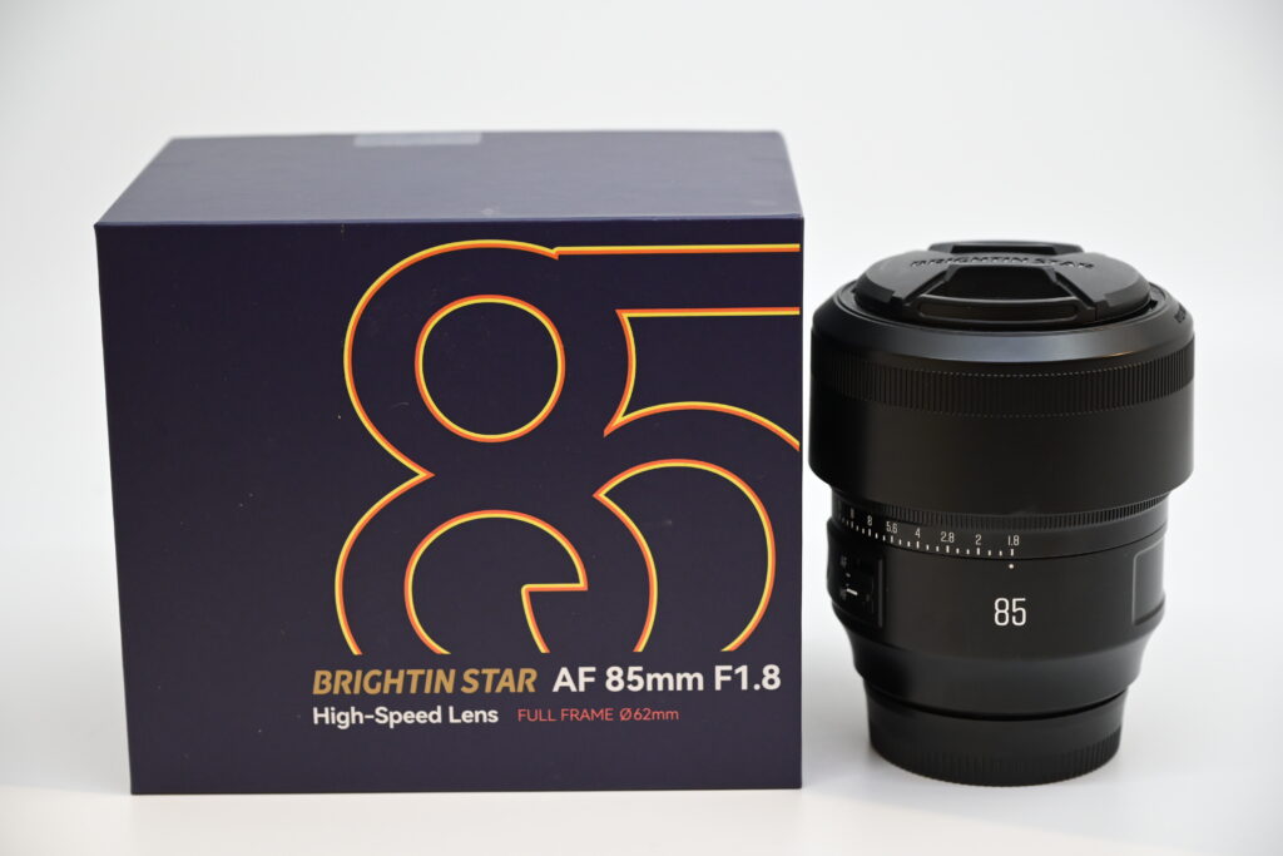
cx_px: 642
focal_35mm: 79
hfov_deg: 25.7
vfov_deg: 17.3
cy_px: 428
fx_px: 2816
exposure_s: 1/640
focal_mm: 79
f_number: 6.3
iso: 3200
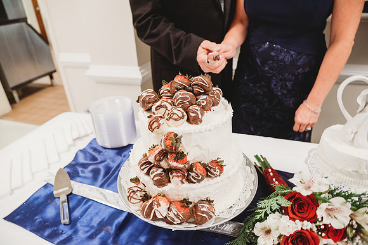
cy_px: 122
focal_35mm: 24
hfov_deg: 73.7
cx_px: 184
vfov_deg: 53.2
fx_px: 245
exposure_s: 1/200
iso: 4000
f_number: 4
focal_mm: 24
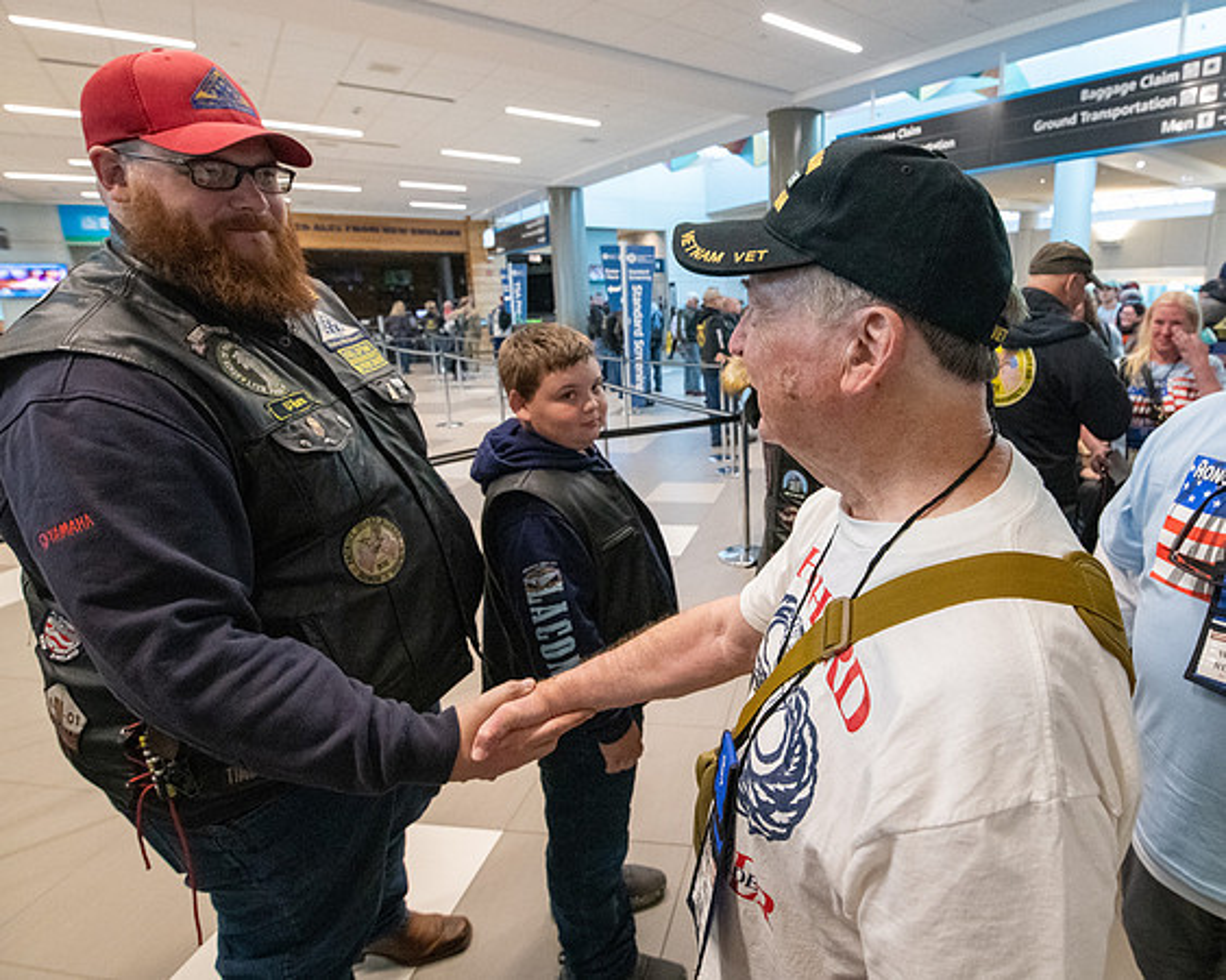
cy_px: 452
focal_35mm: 30
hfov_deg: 58.5
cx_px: 757
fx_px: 1080
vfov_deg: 48.8
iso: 10000
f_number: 4.5
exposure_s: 1/250
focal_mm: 24
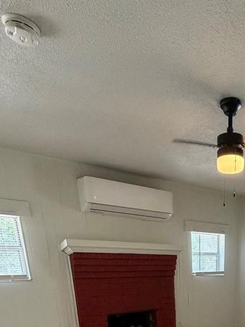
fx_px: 302
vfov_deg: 43.4
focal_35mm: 32
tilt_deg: -19.2
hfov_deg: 40.4
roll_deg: -1.3
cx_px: 226
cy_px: 363
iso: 320
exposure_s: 1/114
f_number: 2.2
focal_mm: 2.22
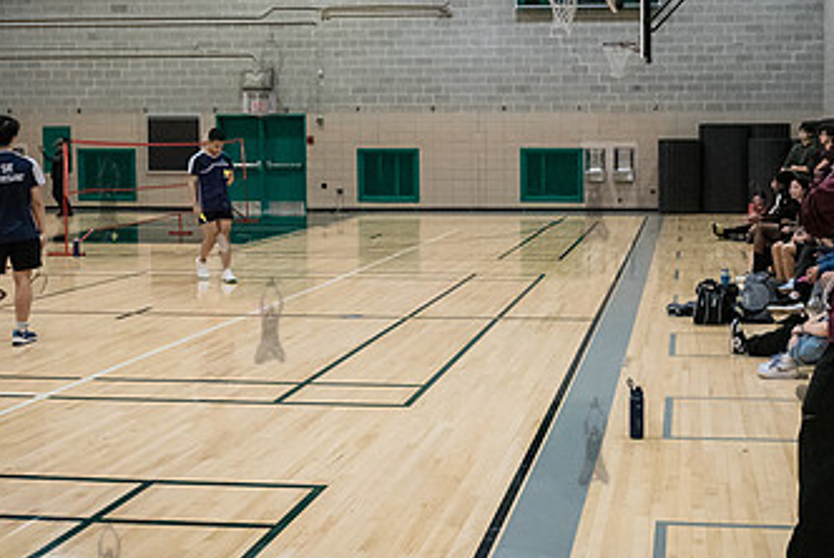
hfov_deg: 42.0
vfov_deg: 29.2
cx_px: 576
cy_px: 199
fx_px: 1067
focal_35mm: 46
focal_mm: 24
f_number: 3.5
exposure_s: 1/400
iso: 8000
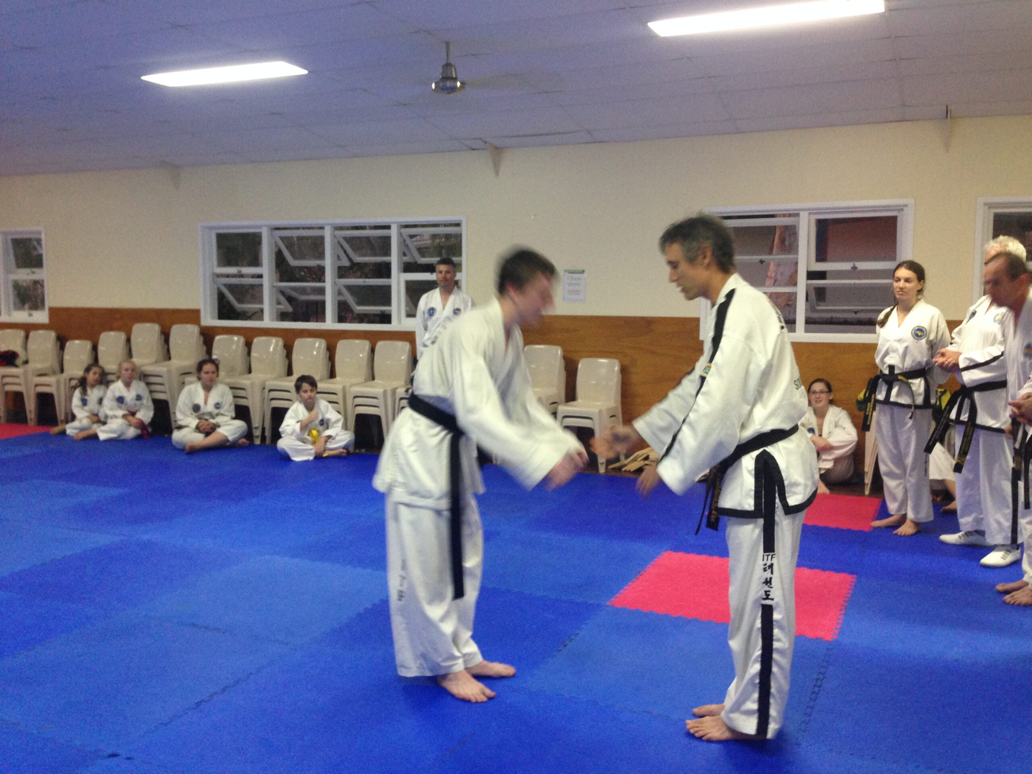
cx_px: 516
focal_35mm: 33
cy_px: 387
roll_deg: -1.3
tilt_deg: -7.3
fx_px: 984
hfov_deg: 55.4
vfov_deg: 42.9
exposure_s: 1/20
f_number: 2.4
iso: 160
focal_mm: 4.12
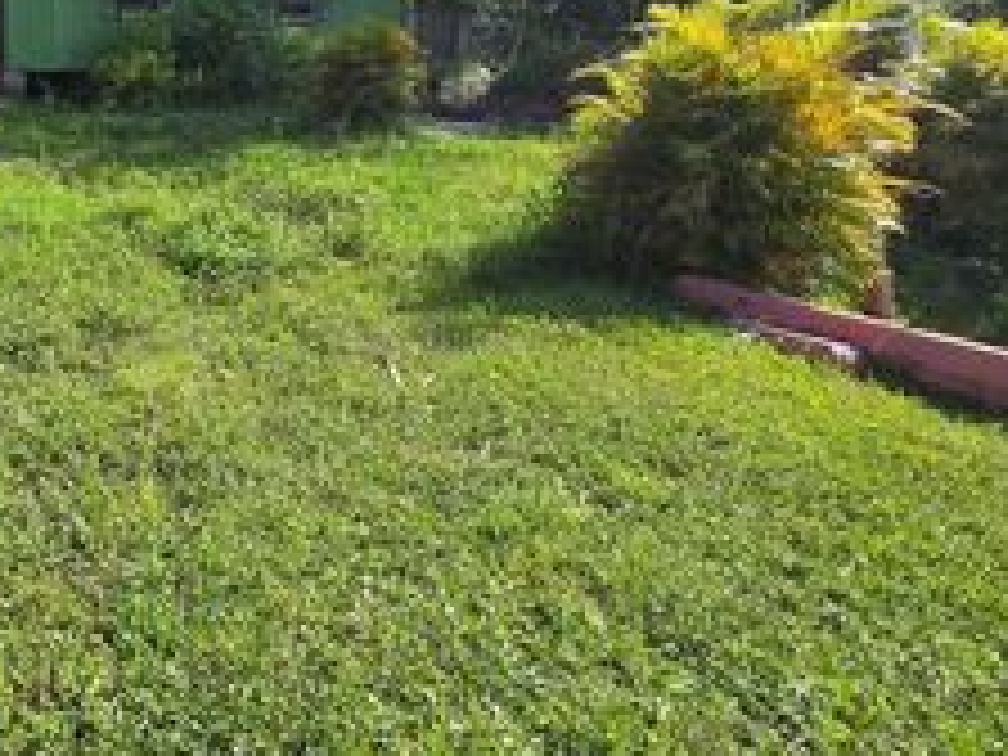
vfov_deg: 45.4
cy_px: 133
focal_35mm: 29
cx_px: 122
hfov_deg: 54.6
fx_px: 844
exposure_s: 1/1978
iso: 50
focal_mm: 2.2
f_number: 2.2
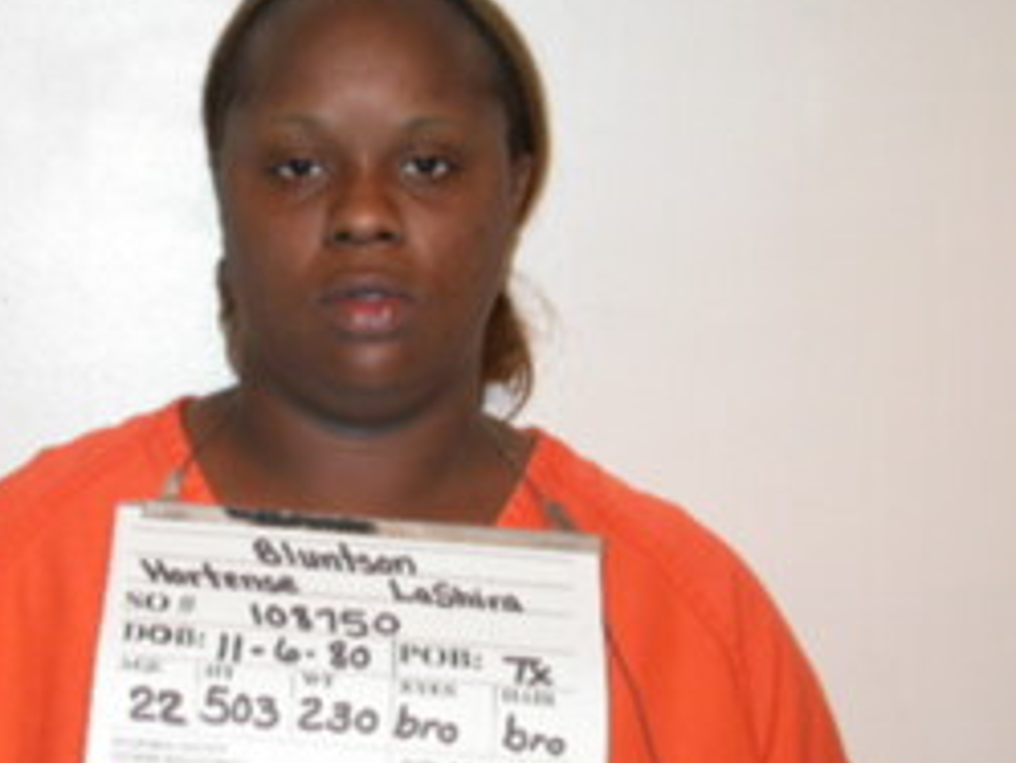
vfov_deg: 16.4
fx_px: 2643
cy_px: 402
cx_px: 320
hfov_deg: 21.7
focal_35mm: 90
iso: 100
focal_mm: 13.5
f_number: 3.2
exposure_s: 1/60.3
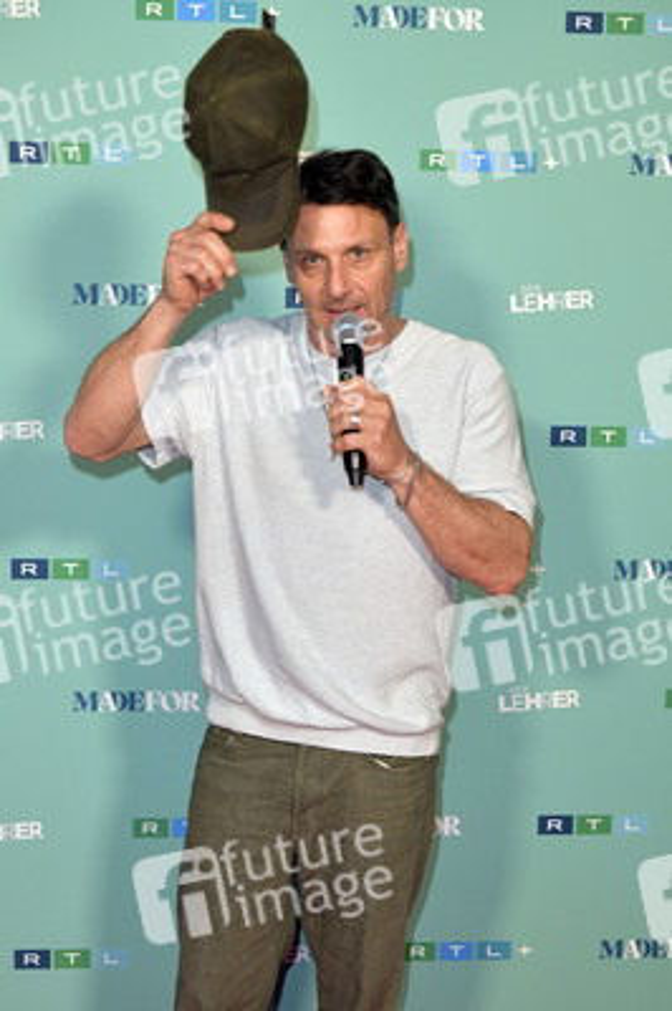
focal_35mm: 52
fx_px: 1458
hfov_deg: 25.9
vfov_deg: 38.2
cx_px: 336
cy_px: 506
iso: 1600
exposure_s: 1/250
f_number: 6.3
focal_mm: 52
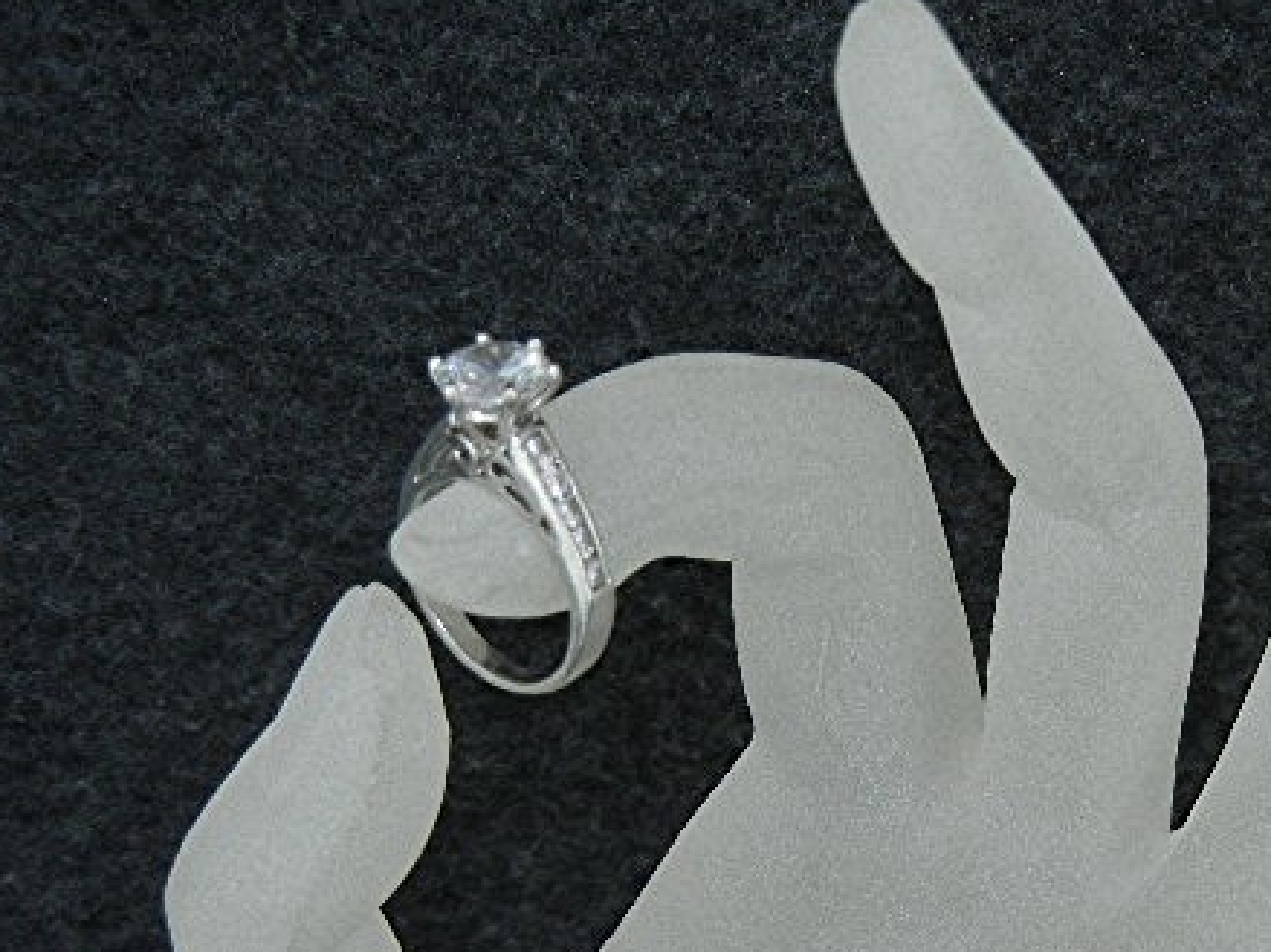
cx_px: 889
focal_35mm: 86
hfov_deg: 22.6
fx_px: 3157
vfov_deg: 17.1
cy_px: 622
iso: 321
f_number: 4
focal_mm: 10.6
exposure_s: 1/30
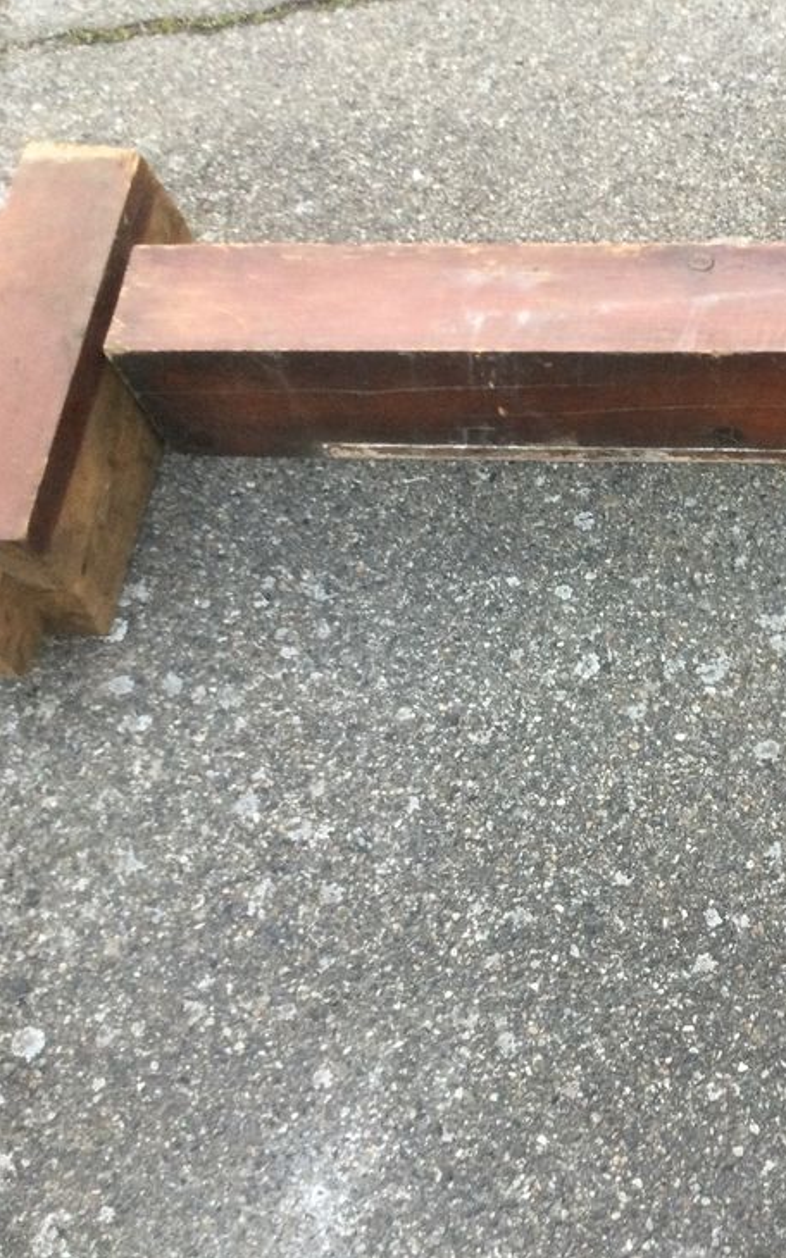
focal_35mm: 45
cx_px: 750
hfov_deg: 27.3
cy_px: 645
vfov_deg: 44.4
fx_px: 1543
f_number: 2.4
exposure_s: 1/33
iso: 100
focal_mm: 3.3
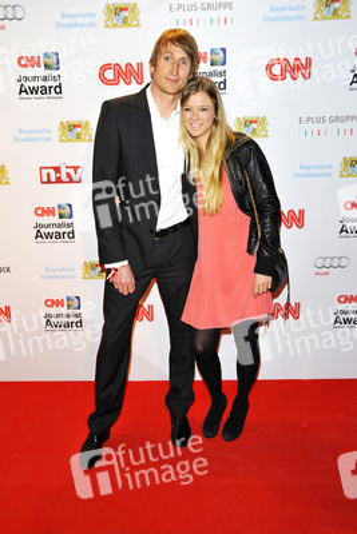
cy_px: 267
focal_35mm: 35
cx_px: 178
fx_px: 520
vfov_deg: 54.4
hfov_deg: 37.9
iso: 800
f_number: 6.3
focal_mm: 35
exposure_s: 1/250
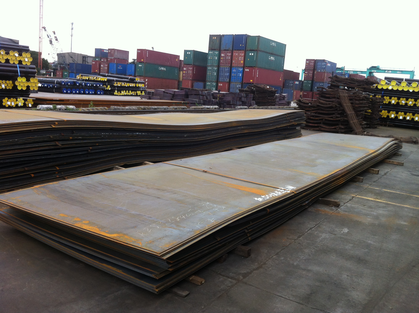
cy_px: 156
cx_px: 210
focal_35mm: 35
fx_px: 423
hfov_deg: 52.7
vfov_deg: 40.6
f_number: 2.8
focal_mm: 3.85
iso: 80
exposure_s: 1/302
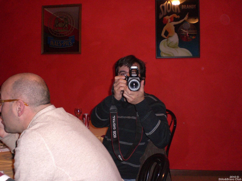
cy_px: 90
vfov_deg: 37.7
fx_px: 266
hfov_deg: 49.0
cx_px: 121
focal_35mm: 38
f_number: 3.1
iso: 400
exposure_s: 1/60
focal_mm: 6.3
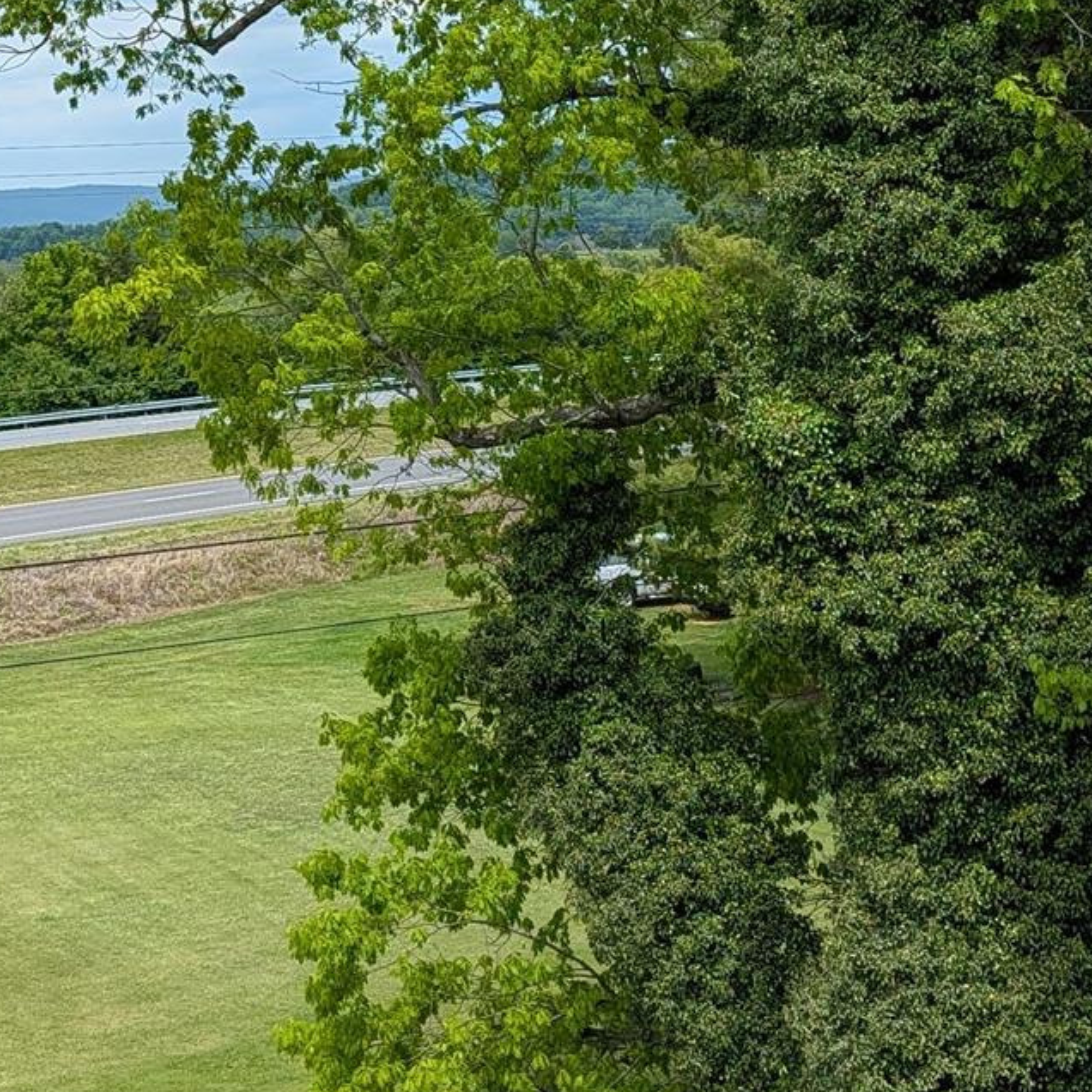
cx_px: 340
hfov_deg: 22.4
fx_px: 2748
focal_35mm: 77
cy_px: -43
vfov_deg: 21.5
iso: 21
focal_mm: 6.9
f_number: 1.68
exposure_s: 1/1038
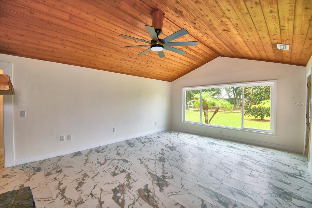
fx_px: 130
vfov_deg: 77.3
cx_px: 156
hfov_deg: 100.4
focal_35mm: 15
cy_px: 104
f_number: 4.5
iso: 100
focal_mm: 10
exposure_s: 1/125
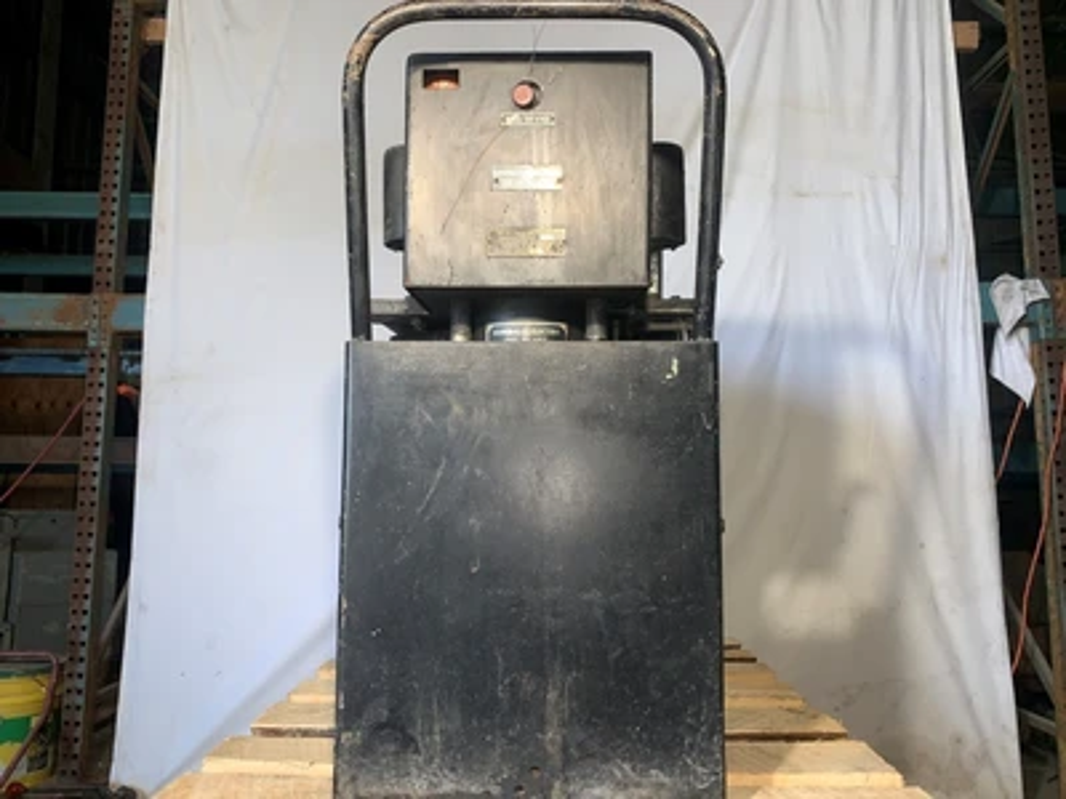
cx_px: 533
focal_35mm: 26
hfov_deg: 67.3
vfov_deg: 53.1
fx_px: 801
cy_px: 400
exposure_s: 1/120
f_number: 1.8
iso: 40
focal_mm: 4.25
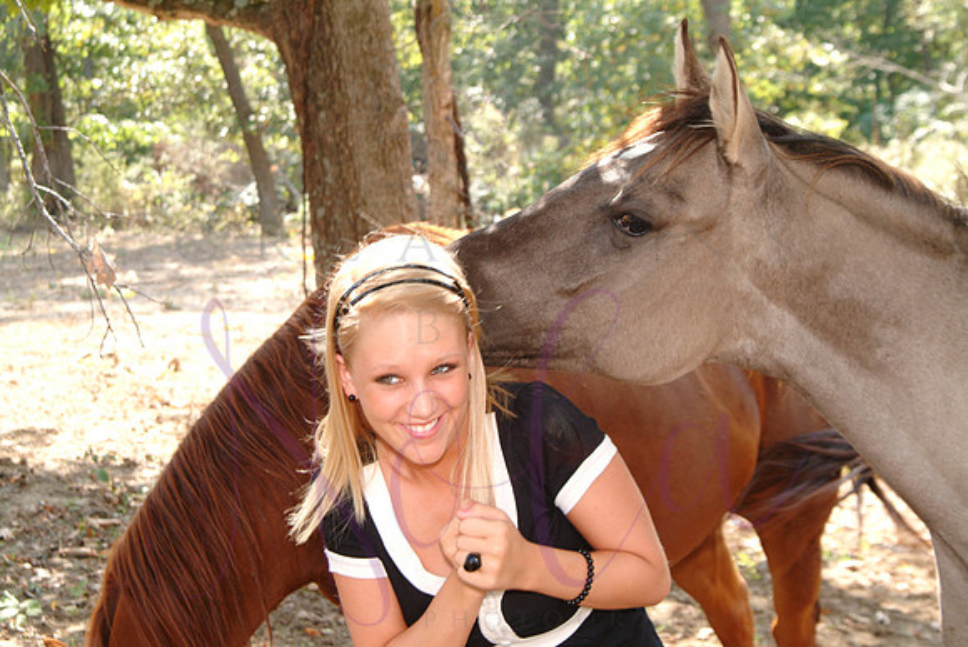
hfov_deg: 29.8
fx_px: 1817
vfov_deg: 20.2
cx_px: 484
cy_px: 324
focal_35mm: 68
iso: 400
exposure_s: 1/125
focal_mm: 45
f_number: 5.6
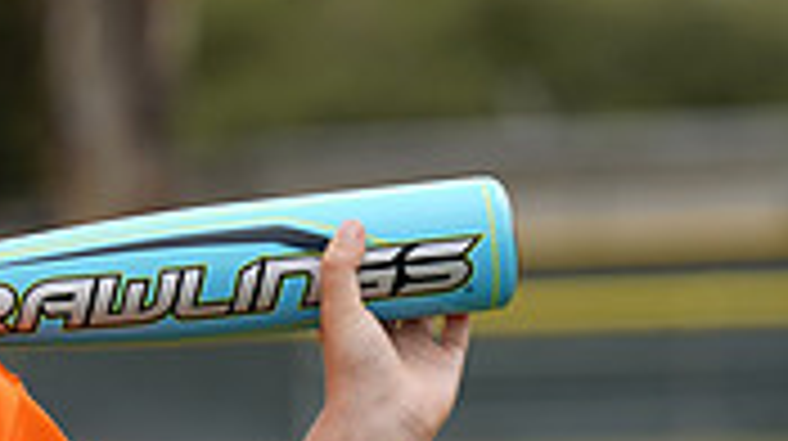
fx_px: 10165
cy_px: 551
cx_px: -171
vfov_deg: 2.5
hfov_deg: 4.4
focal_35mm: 487
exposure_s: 1/250
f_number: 5.6
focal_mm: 140
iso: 50
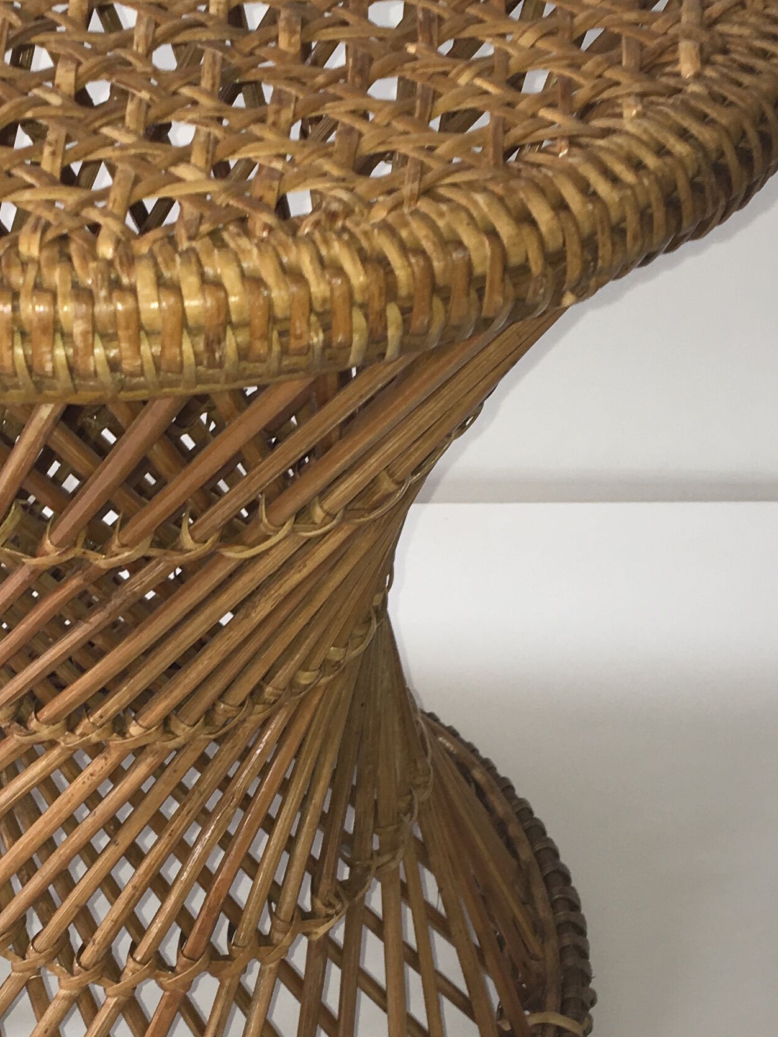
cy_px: 646
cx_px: 120
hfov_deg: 20.7
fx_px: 2097
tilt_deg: -45.6
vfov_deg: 27.7
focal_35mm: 70
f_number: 2.2
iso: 25
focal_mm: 4.15
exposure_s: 1/33
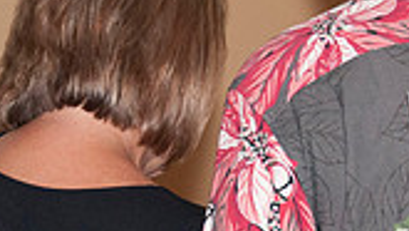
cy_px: 106
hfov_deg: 7.5
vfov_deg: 4.3
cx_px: 325
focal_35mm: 286
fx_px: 3103
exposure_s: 1/80
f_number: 5.6
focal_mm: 52
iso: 800
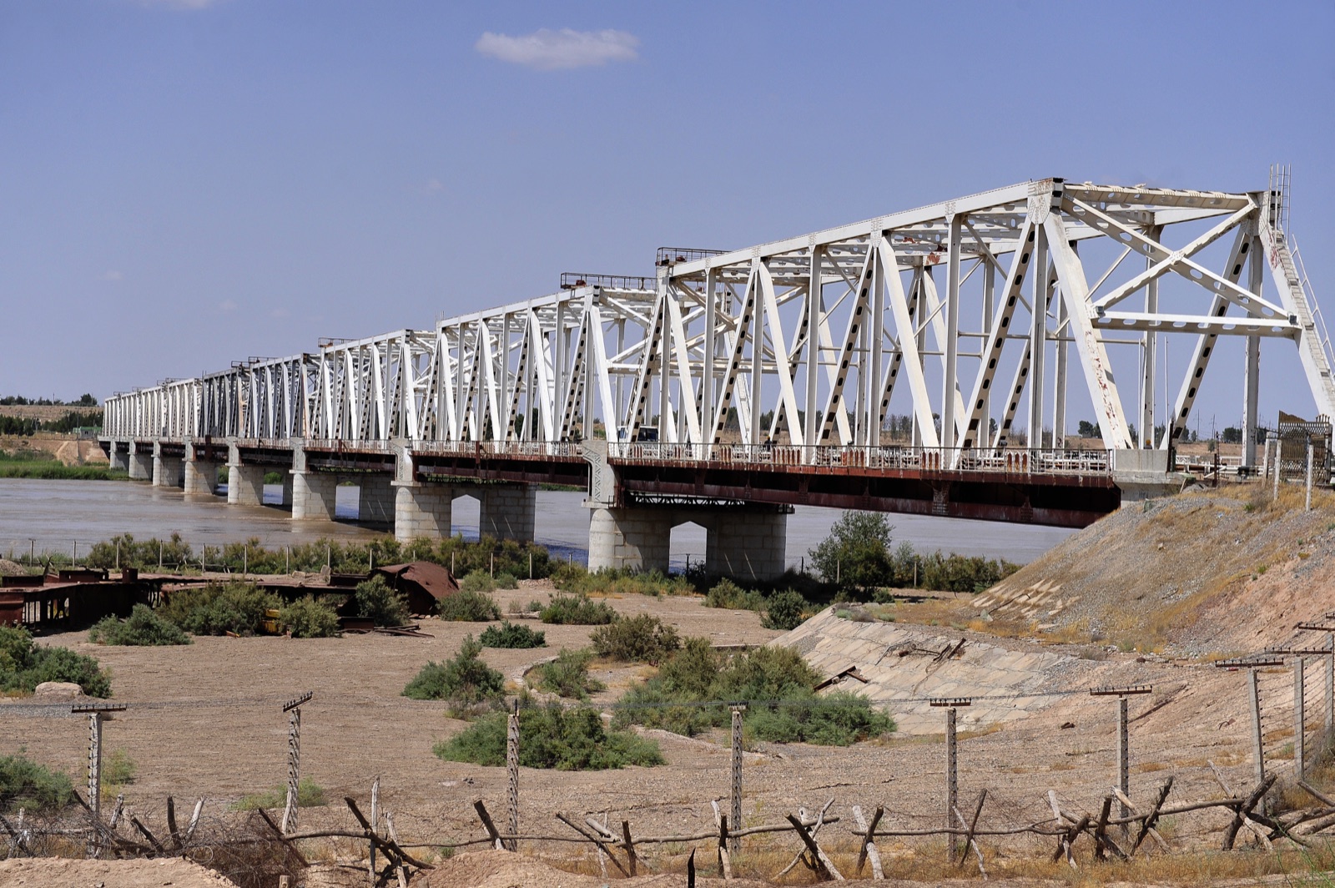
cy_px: 444
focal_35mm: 70
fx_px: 2594
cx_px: 668
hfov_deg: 28.9
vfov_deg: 19.4
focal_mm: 70
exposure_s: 1/8000
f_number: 6.3
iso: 1000
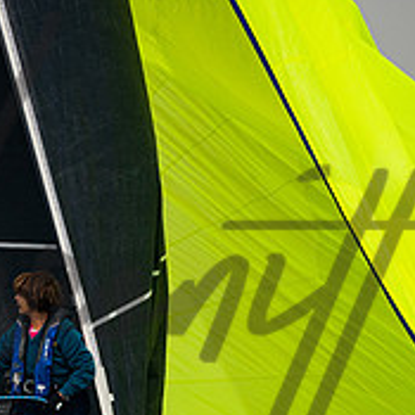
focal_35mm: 964
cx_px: 85
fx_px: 13075
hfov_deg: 1.8
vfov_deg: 1.8
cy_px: 281
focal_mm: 340
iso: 400
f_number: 5.3
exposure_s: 1/6400
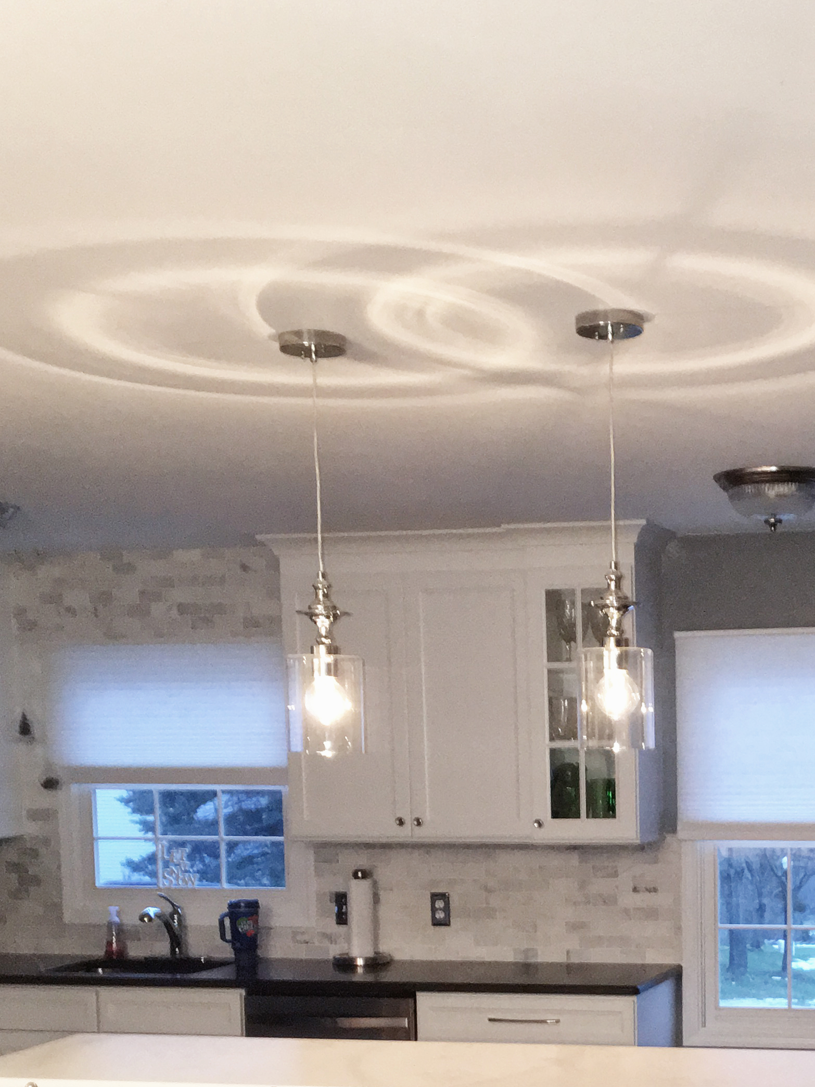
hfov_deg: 25.4
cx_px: 712
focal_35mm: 56
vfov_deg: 32.8
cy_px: 955
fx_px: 1758
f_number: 2.2
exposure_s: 1/16
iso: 200
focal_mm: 4.15
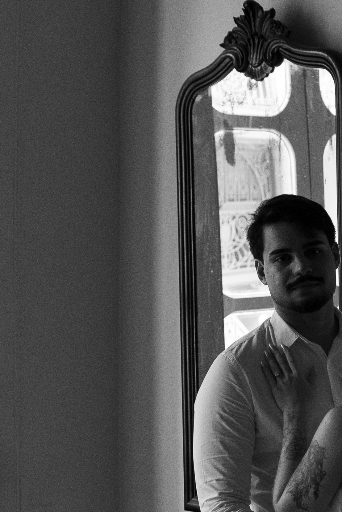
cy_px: 531
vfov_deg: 19.0
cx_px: 307
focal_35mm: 104
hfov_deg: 13.1
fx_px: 1482
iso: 2000
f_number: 3.5
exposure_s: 1/160
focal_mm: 30
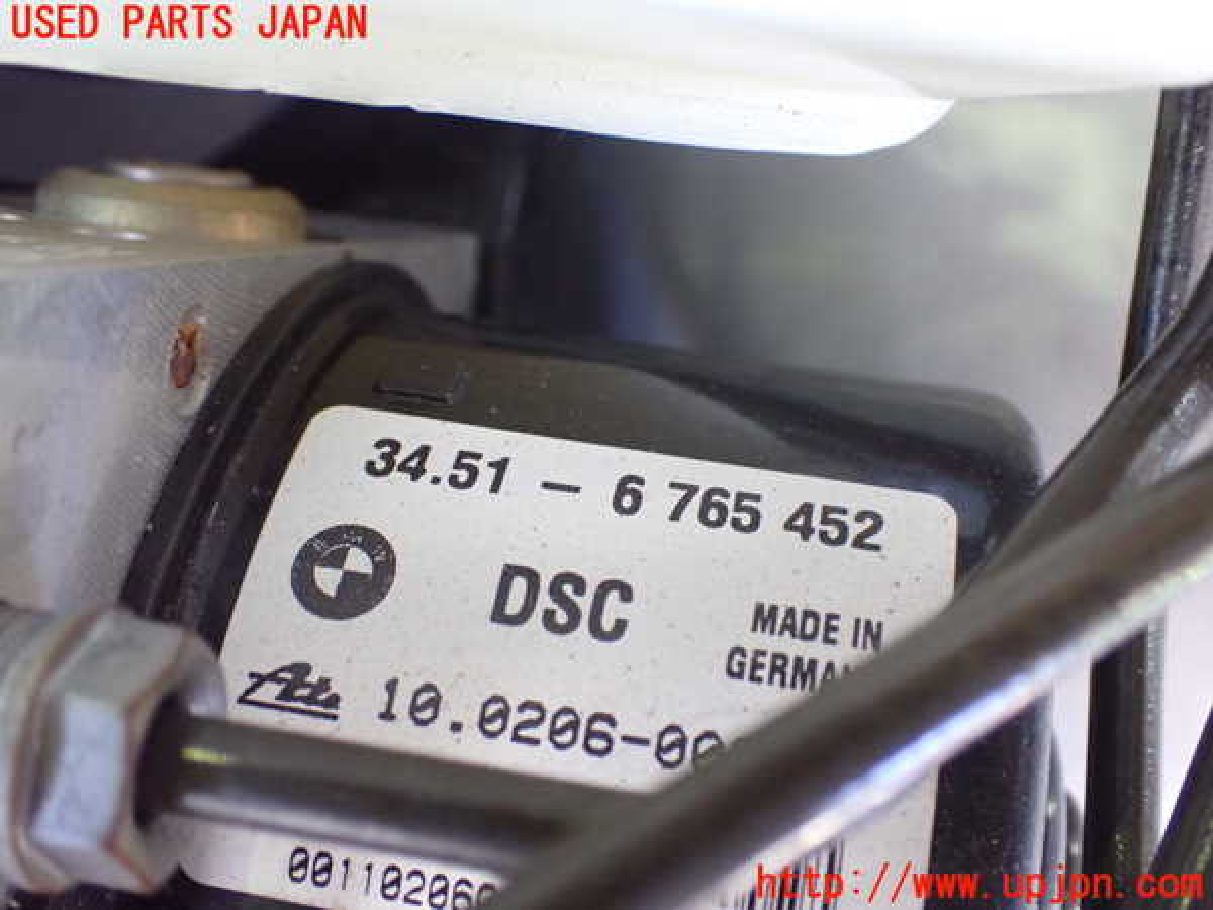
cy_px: 455
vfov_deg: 35.1
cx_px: 606
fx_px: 1437
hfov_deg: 45.8
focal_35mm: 41
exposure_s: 1/40
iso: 1250
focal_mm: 7.31
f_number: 2.8
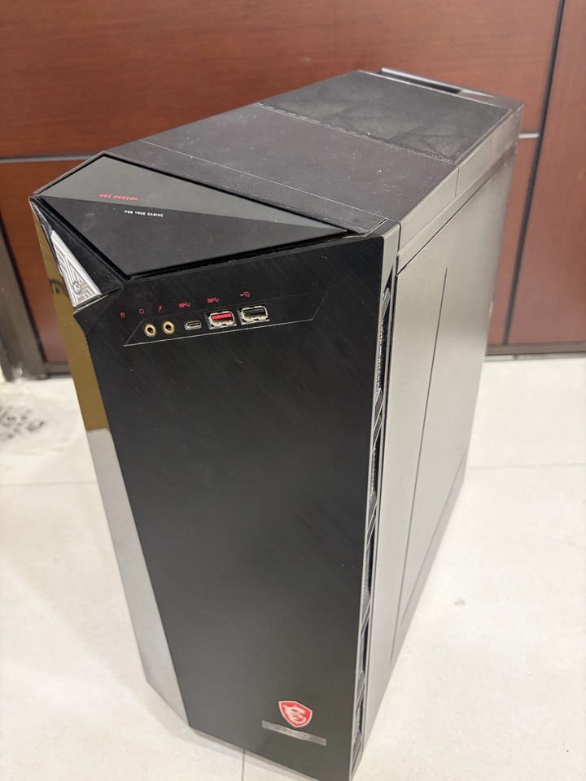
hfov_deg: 53.1
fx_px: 587
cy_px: 390
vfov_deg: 67.3
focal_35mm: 26
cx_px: 293
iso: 400
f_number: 1.6
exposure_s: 1/60
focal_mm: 5.96
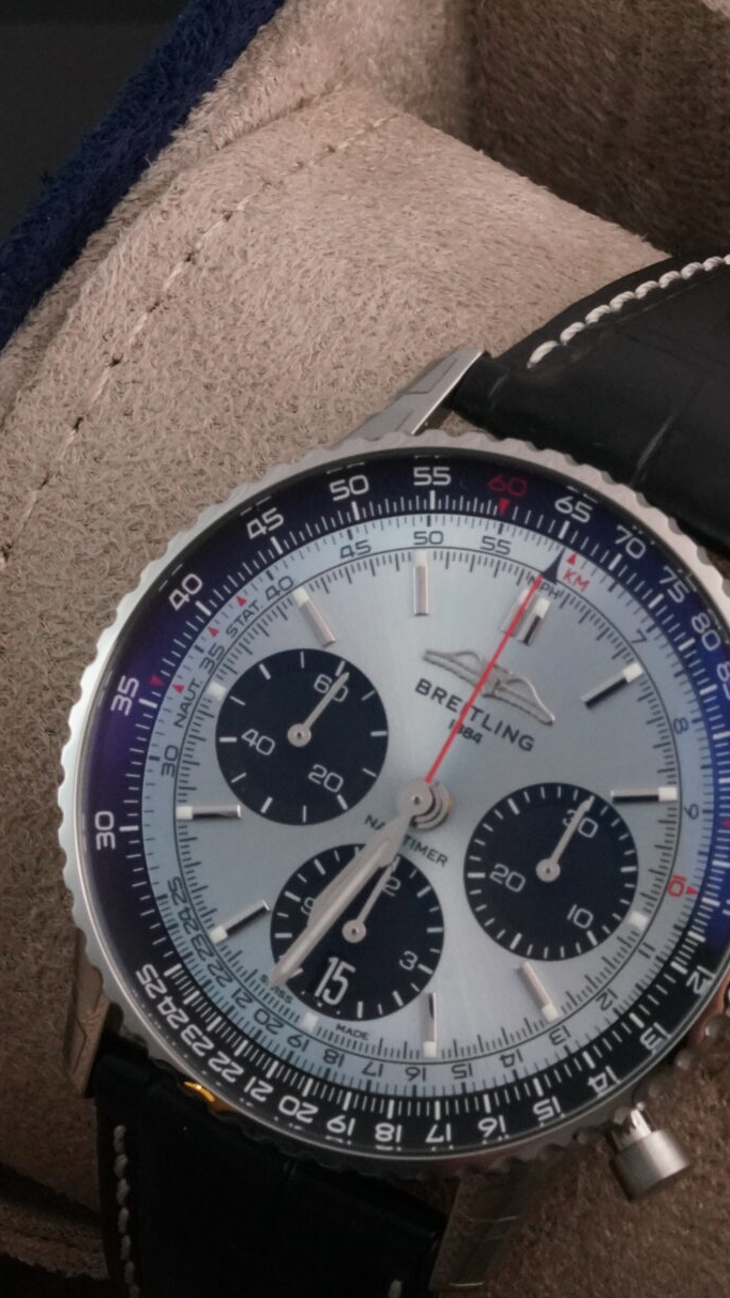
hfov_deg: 6.1
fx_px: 6850
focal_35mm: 199
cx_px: 483
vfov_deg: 10.8
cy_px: 783
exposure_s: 1/160
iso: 5000
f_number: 22
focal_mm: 90
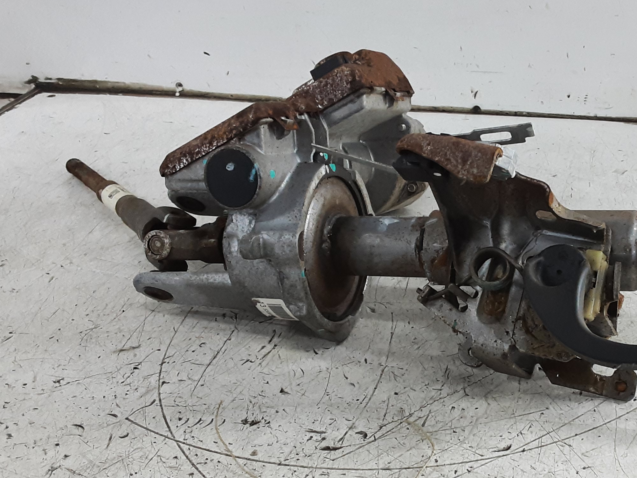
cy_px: 288
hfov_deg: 42.0
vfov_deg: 32.8
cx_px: 453
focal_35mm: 44
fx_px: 810
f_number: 1.9
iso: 125
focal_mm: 2.91
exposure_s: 1/50
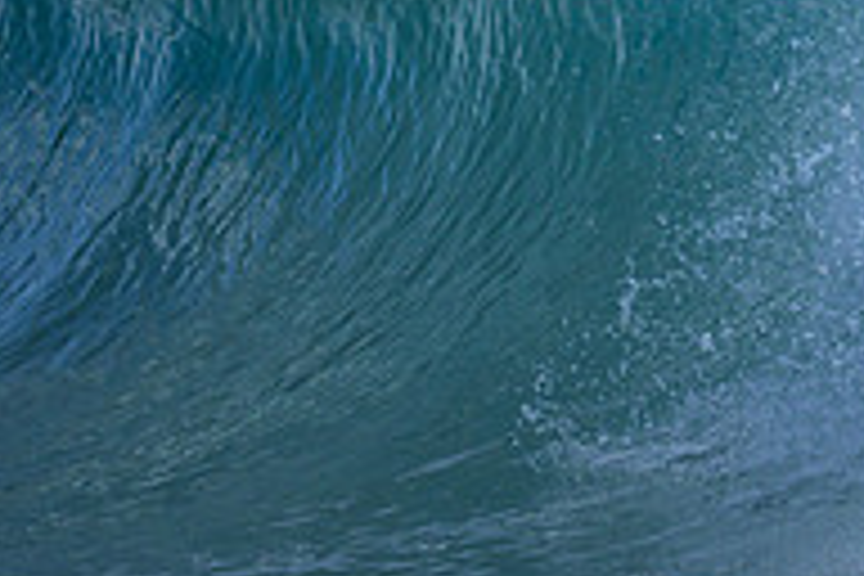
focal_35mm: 3328
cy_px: -167
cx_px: 1428
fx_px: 79866
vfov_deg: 0.4
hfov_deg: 0.6
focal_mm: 800
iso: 200
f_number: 6.3
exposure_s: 1/2000
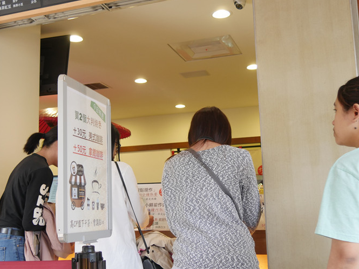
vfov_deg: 31.5
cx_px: 150
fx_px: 477
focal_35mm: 46
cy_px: 136
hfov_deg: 41.1
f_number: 3.7
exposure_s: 1/60
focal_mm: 17
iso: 500
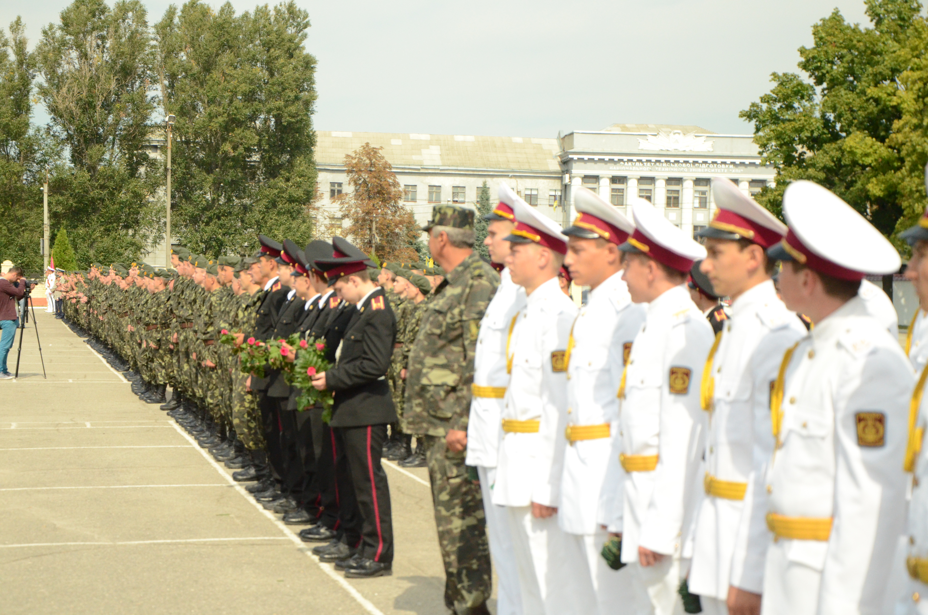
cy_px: 308
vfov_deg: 18.1
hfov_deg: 27.0
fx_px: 1929
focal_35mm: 75
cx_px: 464
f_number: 5
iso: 2500
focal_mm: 50
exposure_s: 1/8000
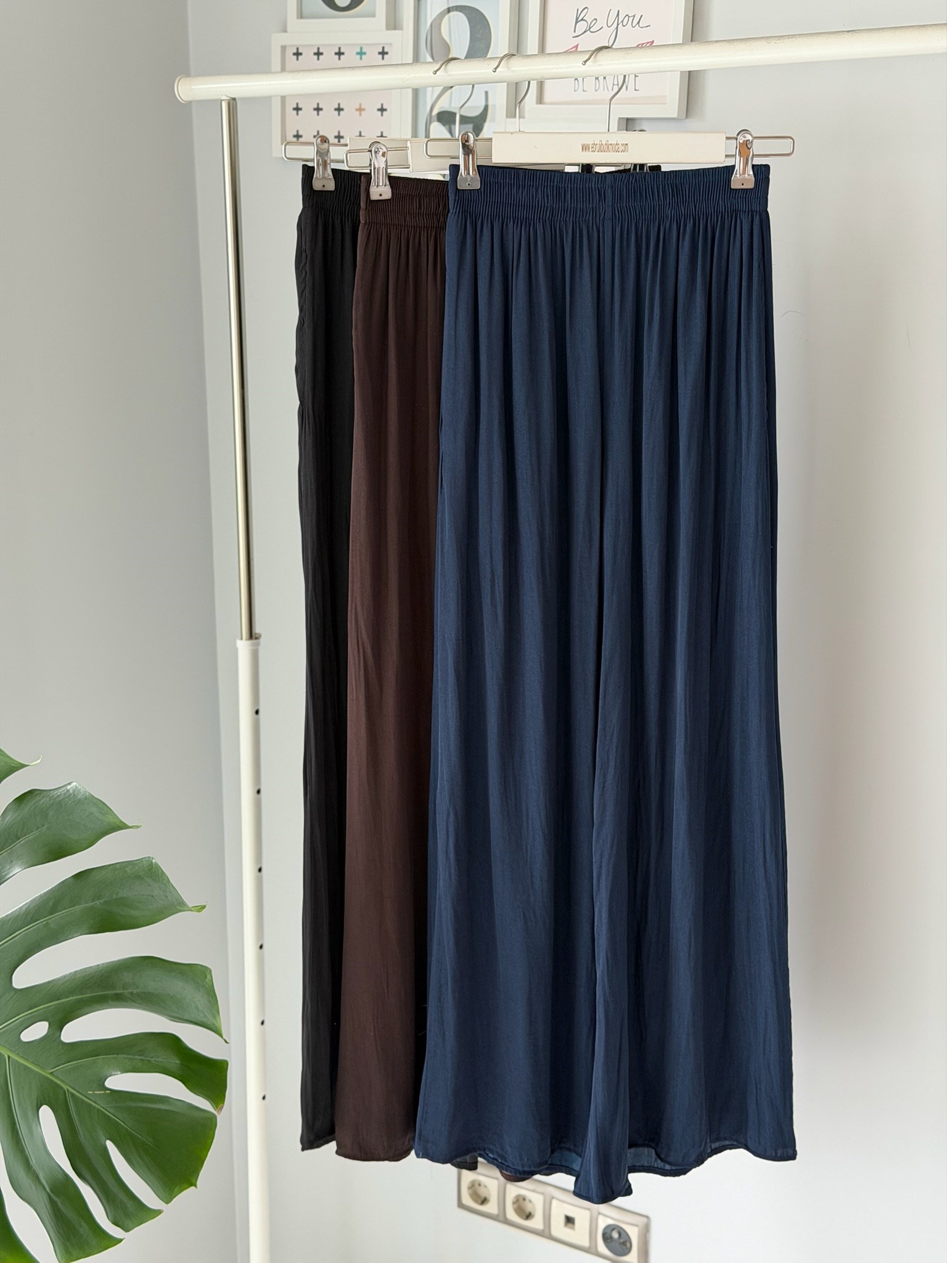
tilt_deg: -12.6
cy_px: 632
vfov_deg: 39.7
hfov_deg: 30.3
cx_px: 474
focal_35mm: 48
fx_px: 1751
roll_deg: +0.5
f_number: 1.78
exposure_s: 1/60
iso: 200
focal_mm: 6.76
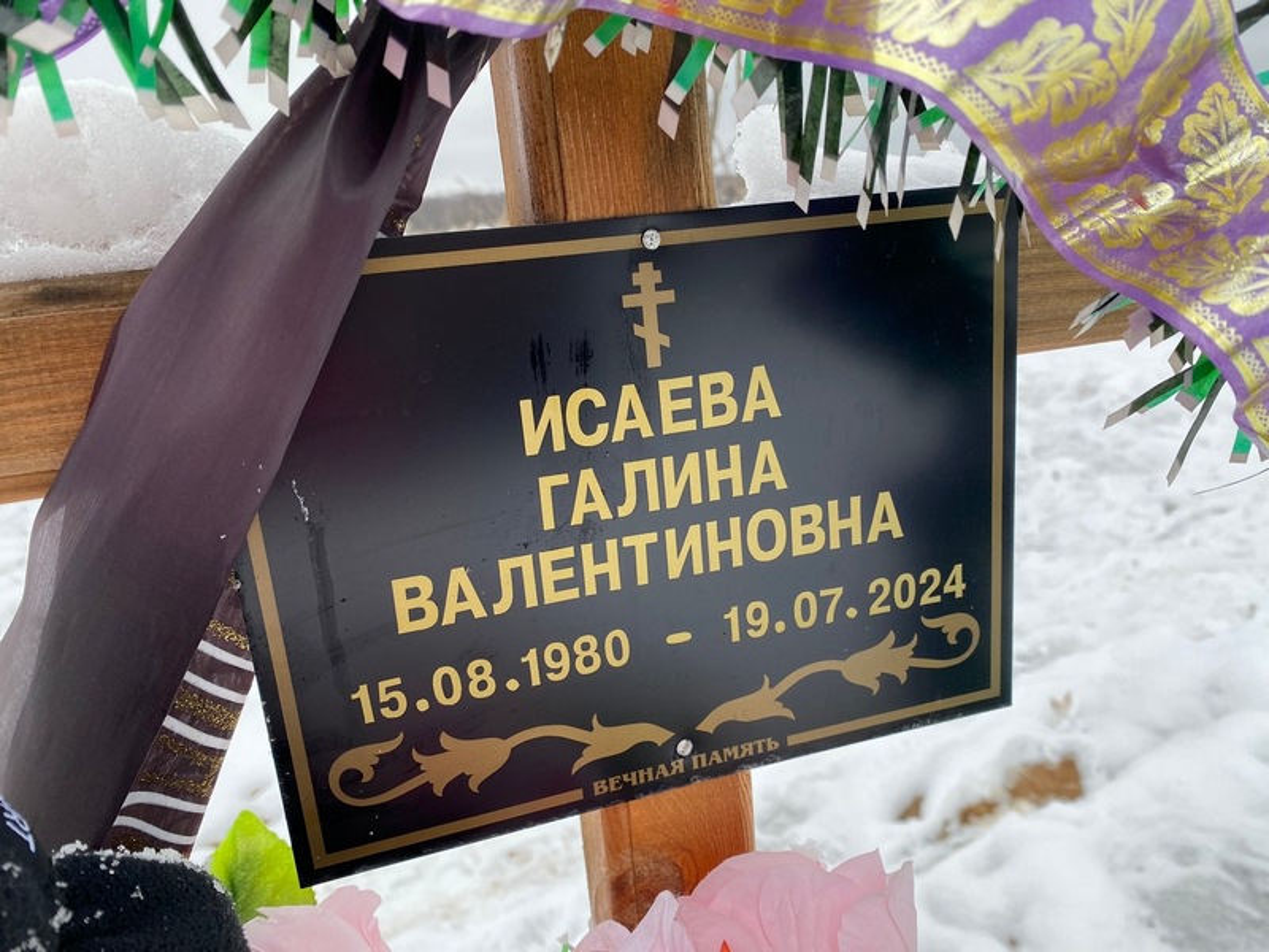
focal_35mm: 26
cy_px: 476
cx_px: 634
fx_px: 953
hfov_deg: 67.3
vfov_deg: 53.1
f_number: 1.8
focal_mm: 4.25
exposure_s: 1/121
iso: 40
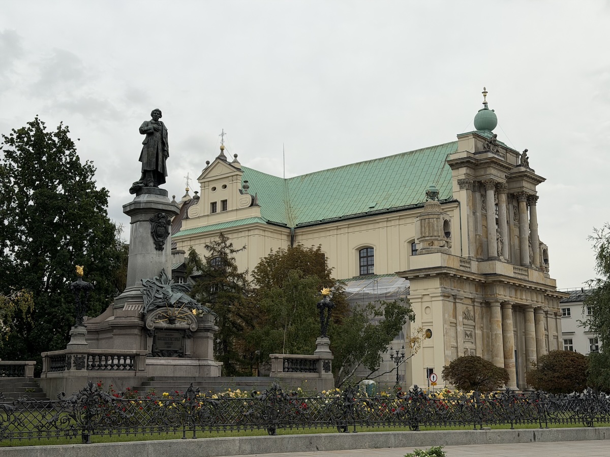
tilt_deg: +11.0
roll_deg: +0.3
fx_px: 846
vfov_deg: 30.3
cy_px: 228
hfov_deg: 39.7
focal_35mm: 48
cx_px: 305
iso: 64
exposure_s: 1/6536
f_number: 1.78
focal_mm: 6.76
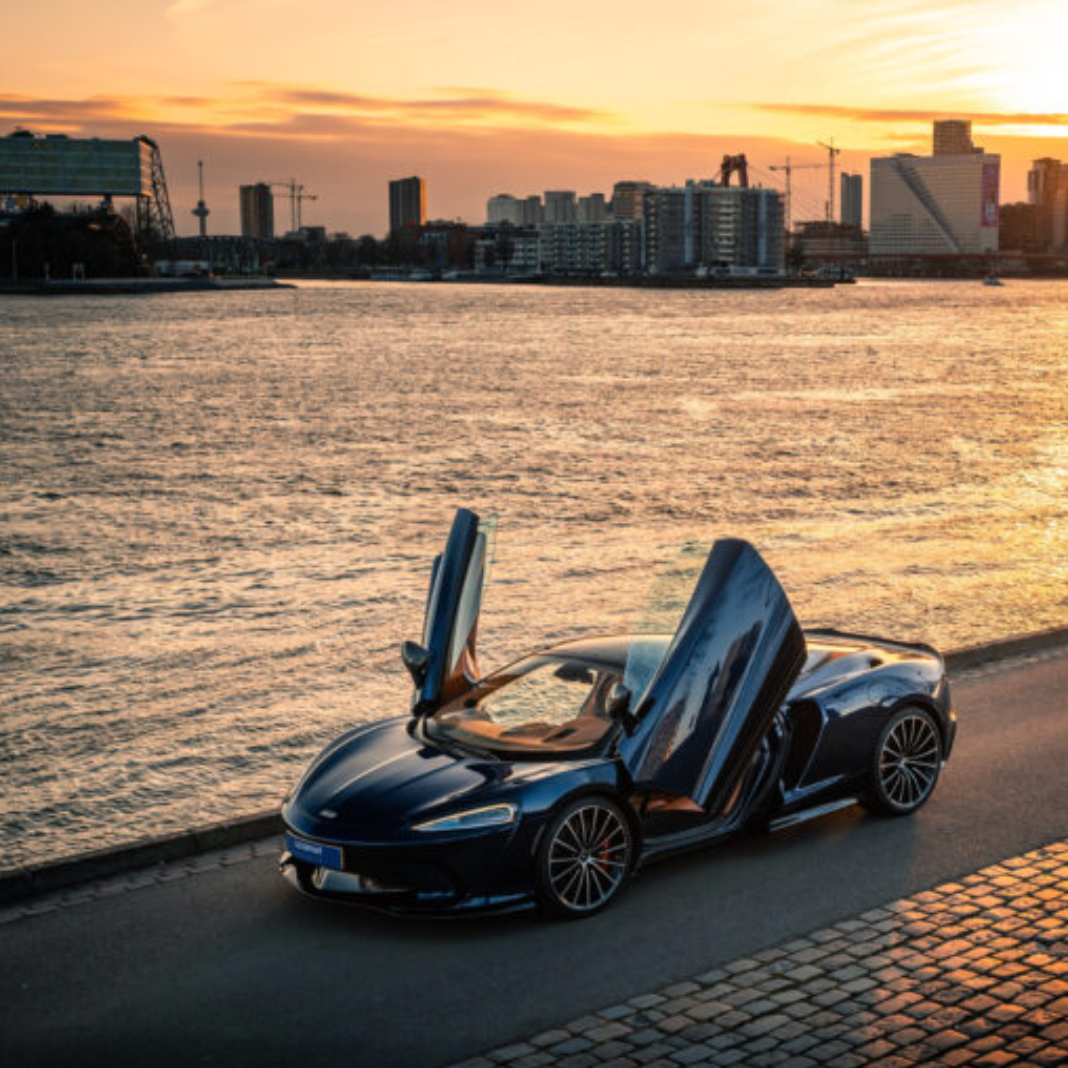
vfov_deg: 31.6
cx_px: 736
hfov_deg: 31.3
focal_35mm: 54
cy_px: 536
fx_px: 1885
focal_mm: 42
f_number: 8
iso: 200
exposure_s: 1/100
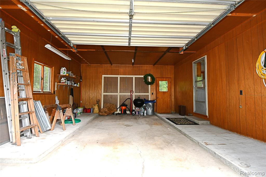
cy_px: 88
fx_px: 118
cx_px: 133
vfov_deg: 73.7
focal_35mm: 16
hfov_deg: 96.8
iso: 800
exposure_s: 1/160
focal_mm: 11
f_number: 5
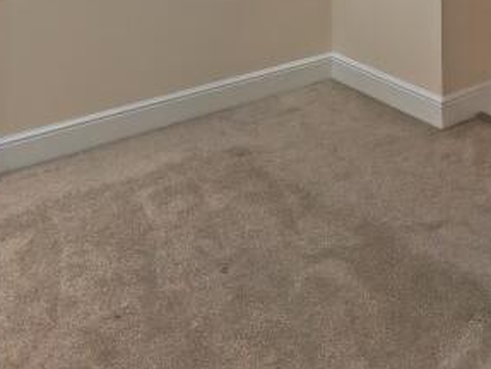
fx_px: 810
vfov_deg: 22.2
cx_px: 387
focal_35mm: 57
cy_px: -149
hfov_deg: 32.9
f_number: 2.2
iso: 95
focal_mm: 1.96
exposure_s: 1/60
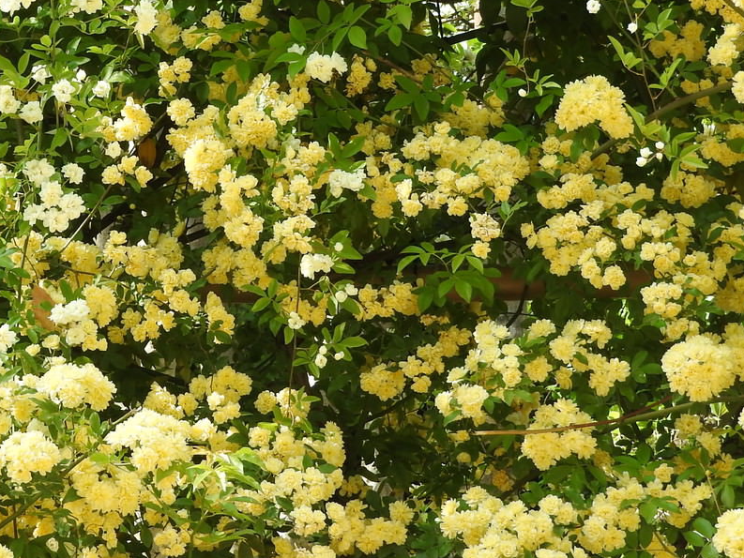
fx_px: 4987
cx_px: 66
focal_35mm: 232
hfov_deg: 8.5
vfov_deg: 6.4
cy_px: 96
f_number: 5
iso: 100
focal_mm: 20.6
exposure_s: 1/80
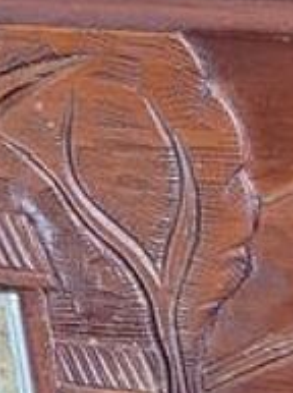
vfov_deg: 10.4
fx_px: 2038
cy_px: 704
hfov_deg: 7.3
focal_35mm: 180
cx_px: 861
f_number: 1.8
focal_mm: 5.4
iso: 320
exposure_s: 1/100
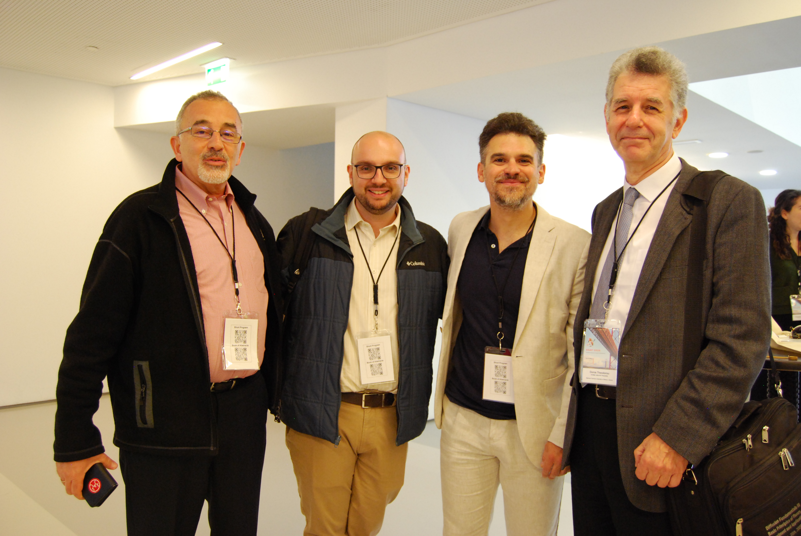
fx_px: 668
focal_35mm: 30
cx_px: 400
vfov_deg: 43.7
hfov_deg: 61.9
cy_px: 268
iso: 900
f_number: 3.8
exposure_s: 1/30
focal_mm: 20
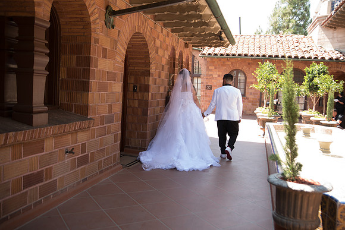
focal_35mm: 32
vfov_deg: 41.1
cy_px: 115
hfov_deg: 58.7
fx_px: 307
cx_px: 172
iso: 50
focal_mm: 32
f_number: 2.8
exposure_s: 1/125
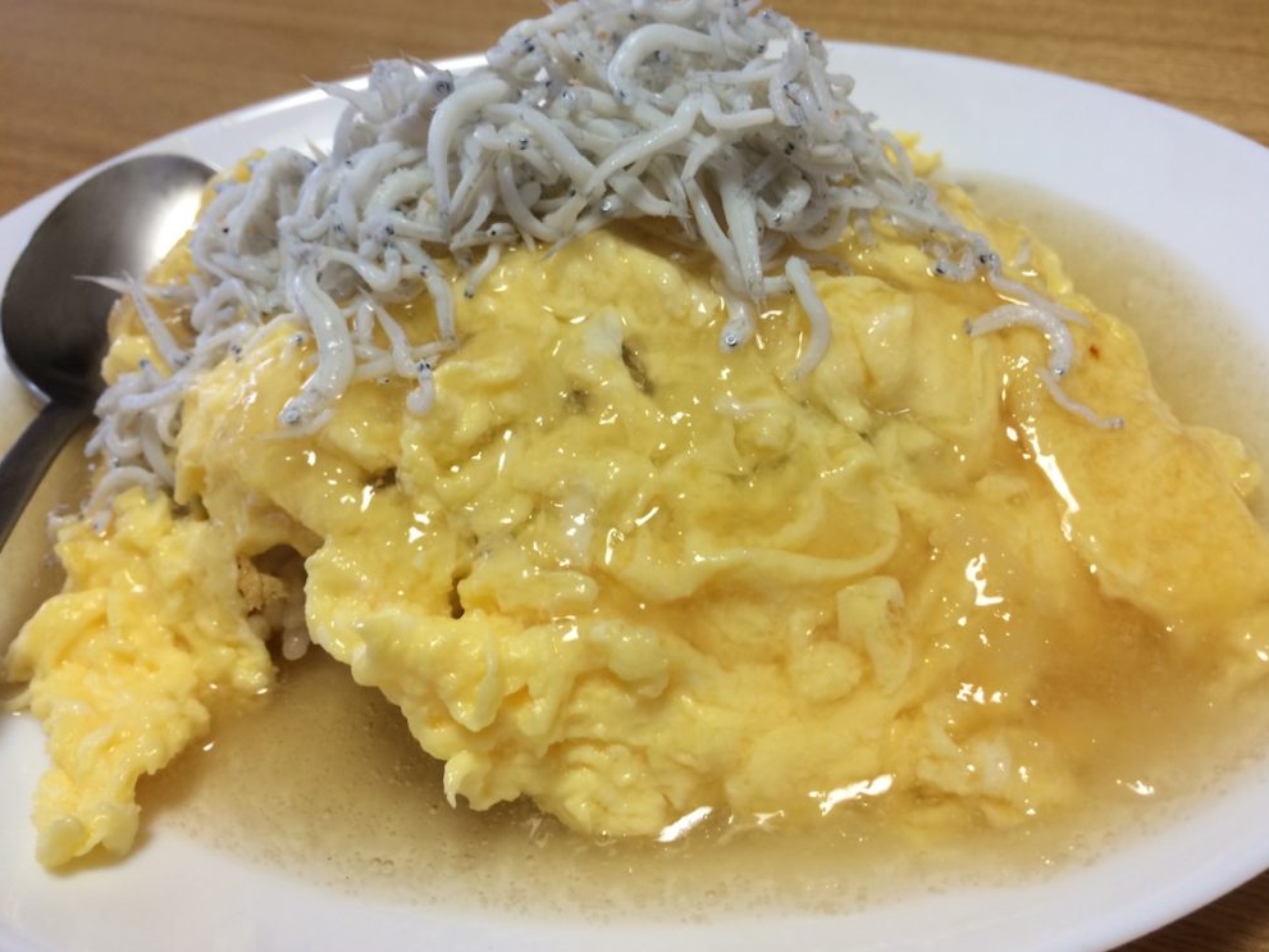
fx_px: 1136
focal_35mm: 31
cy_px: 469
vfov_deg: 45.4
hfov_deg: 58.3
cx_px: 652
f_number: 2.2
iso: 64
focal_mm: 4.12
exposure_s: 1/30
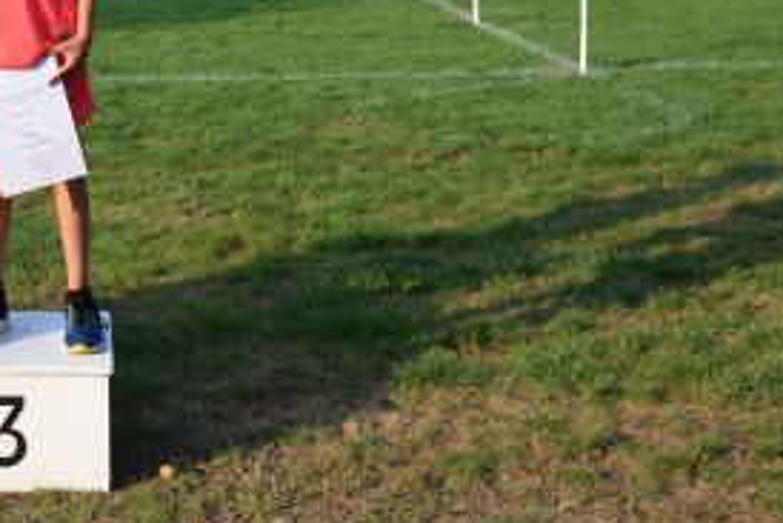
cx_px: -114
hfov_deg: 26.2
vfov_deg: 18.8
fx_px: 1523
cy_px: -40
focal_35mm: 70
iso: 200
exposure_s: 1/320
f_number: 9
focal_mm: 20
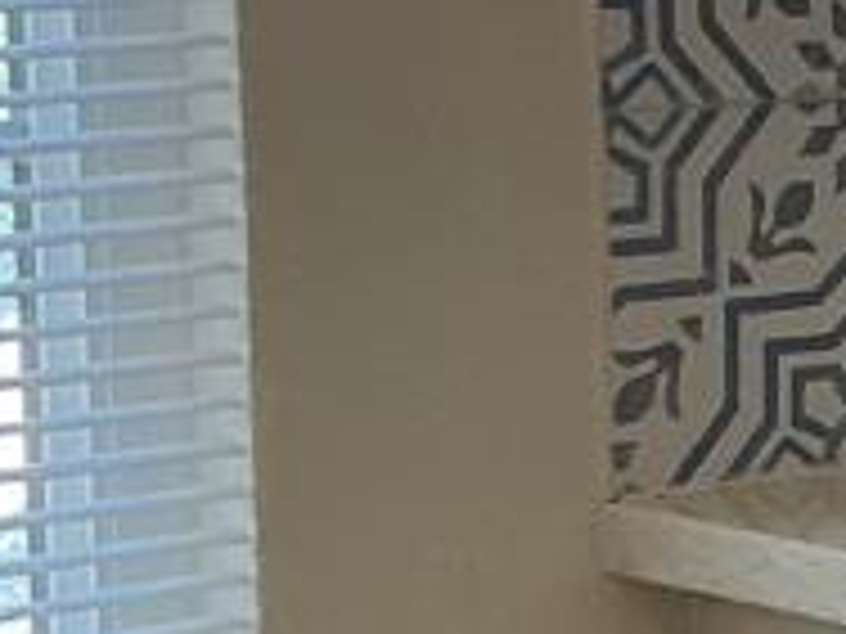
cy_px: 510
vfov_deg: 6.4
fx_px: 5646
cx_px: 2452
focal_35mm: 231
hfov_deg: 7.6
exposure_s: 1/60
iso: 40
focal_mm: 3
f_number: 1.8
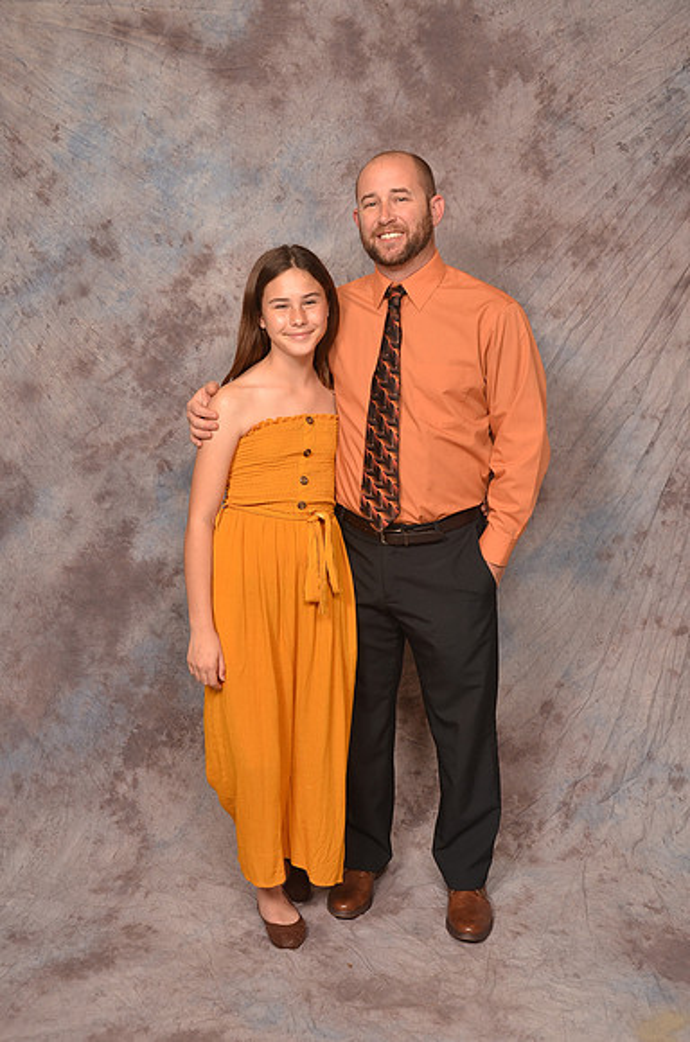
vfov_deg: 51.4
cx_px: 345
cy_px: 521
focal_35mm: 38
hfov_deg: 35.3
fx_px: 1083
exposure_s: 1/60
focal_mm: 25
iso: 200
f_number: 5.6
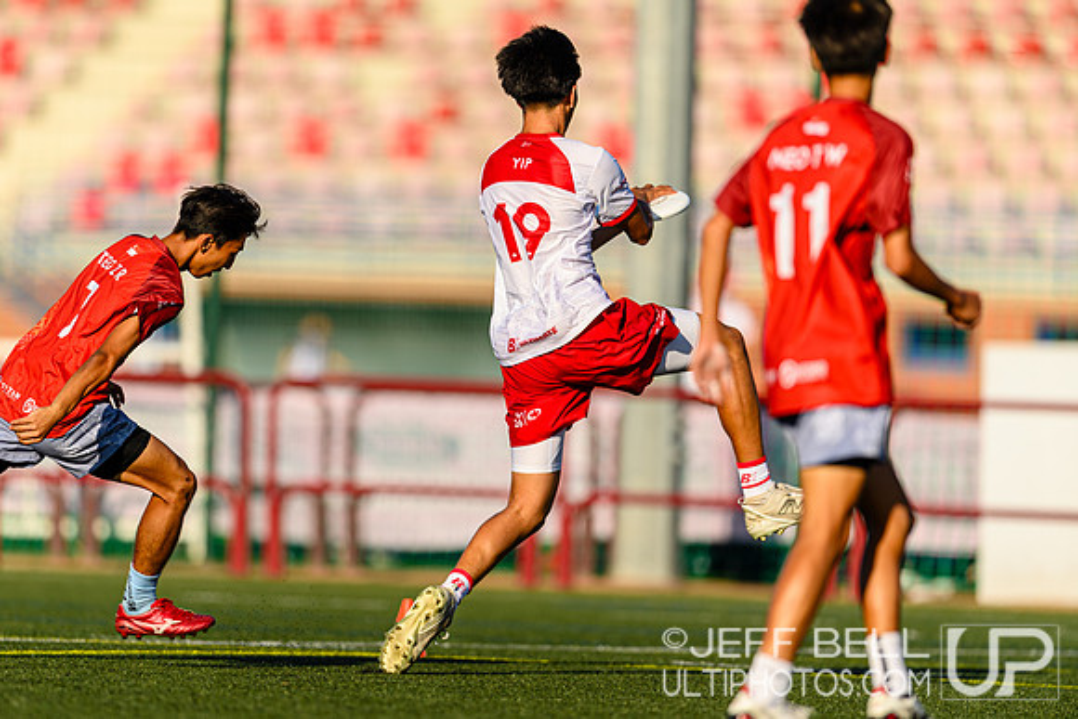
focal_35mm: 457
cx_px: 463
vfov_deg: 3.0
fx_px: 13674
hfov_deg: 4.5
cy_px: 380
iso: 100
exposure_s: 1/1600
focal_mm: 400
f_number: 3.2
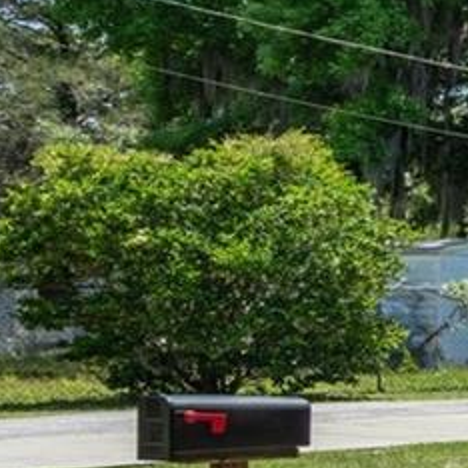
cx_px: 1560
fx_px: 1866
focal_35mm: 122
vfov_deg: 14.2
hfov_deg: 9.6
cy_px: 356
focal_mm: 21
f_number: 8
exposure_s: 1/250
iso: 200
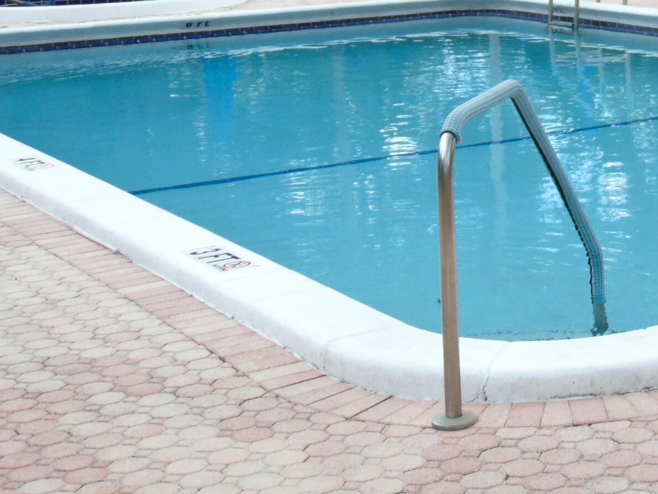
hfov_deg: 20.9
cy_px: -31
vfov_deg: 15.8
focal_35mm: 91
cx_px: 649
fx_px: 1730
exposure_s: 1/400
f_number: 3.3
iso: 80
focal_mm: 7.6
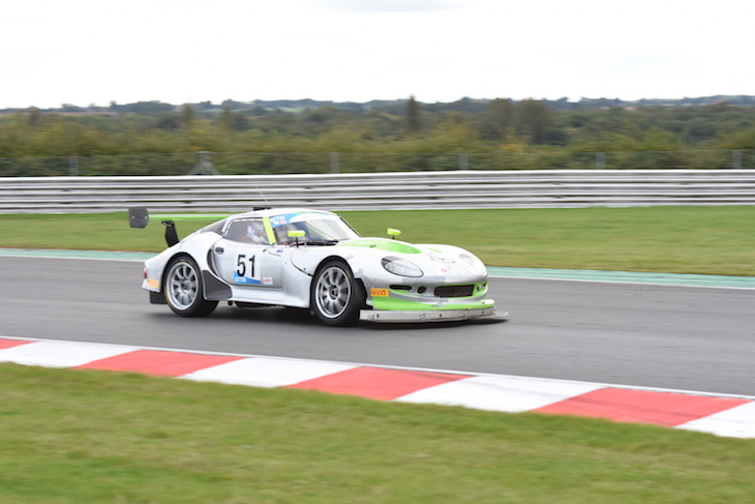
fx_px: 2580
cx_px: 378
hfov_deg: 16.6
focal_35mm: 123
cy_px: 252
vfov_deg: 11.2
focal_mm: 82
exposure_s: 1/320
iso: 640
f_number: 6.3
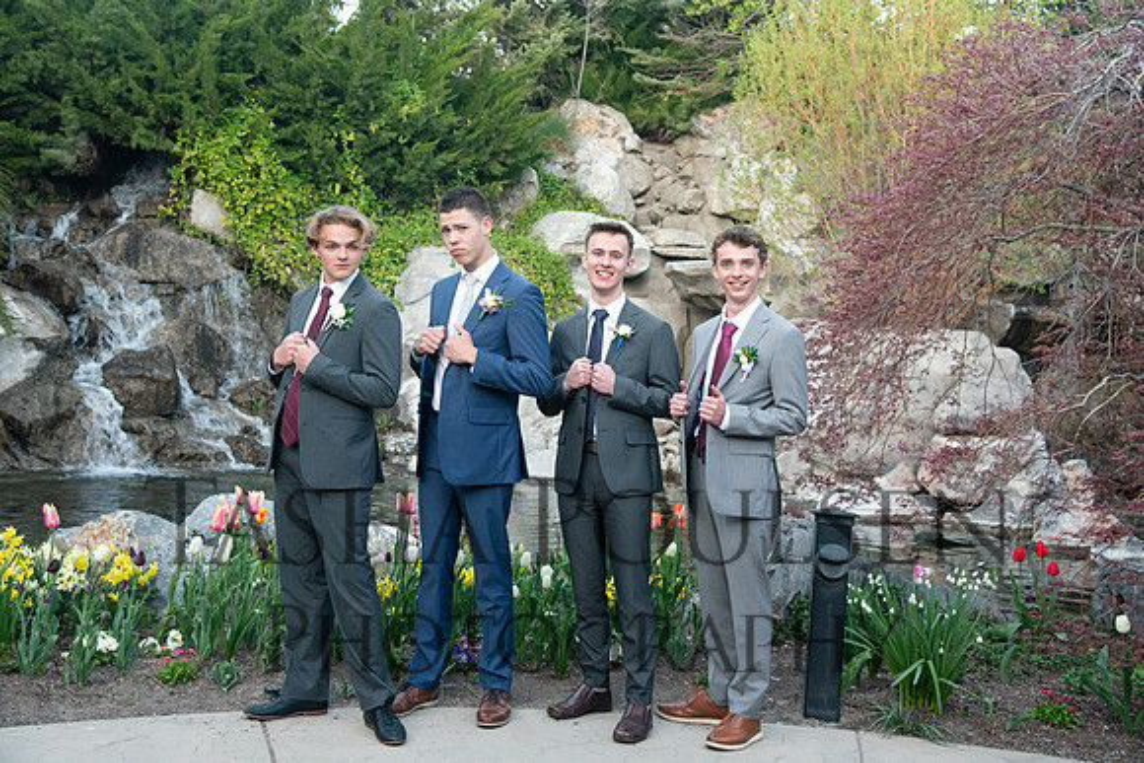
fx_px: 1589
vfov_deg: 27.0
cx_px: 572
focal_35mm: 50
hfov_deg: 39.6
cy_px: 382
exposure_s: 1/125
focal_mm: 50
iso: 800
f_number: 5.6
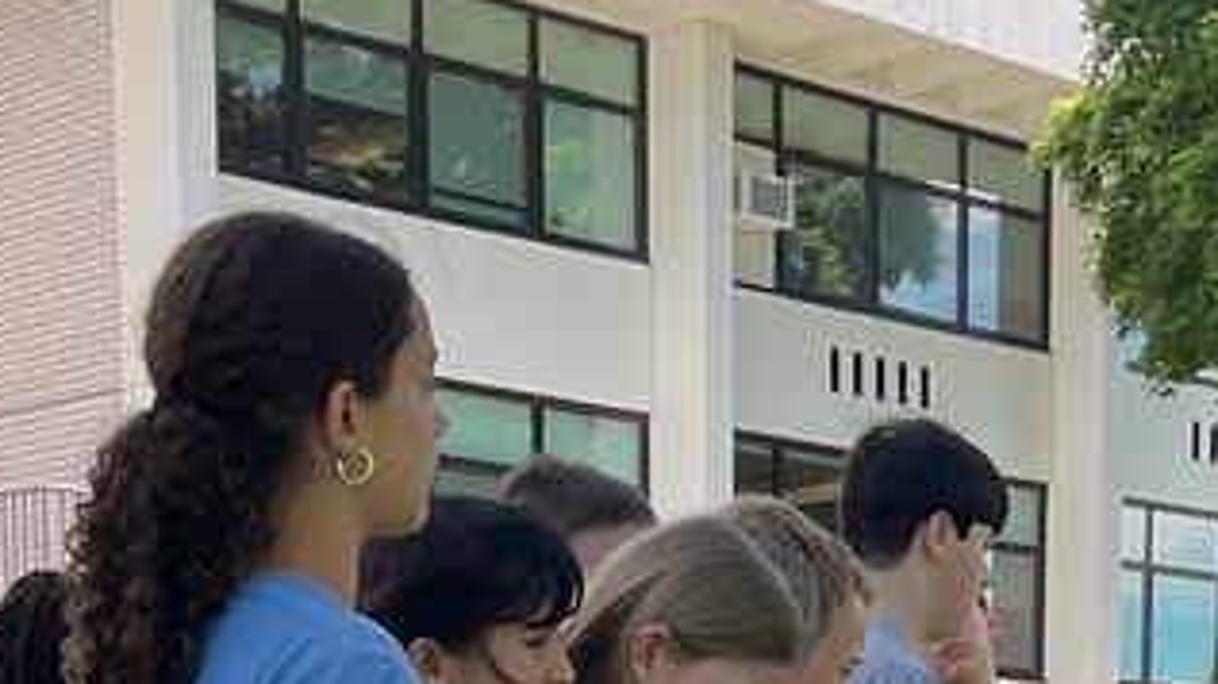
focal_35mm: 102
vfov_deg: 10.5
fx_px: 3293
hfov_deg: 20.9
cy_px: 1560
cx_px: 803
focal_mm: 3
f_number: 1.8
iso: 16
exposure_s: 1/186
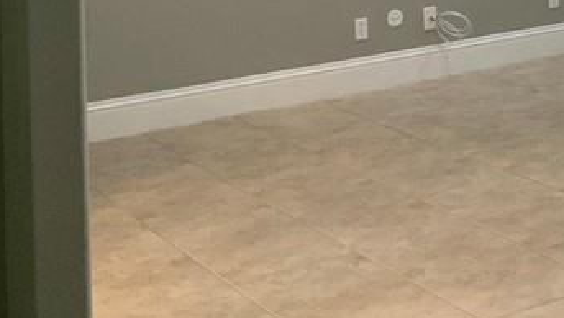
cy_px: -241
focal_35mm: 94
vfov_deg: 12.0
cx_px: 753
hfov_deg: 20.5
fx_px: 1407
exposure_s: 1/60
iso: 160
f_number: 1.8
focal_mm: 3
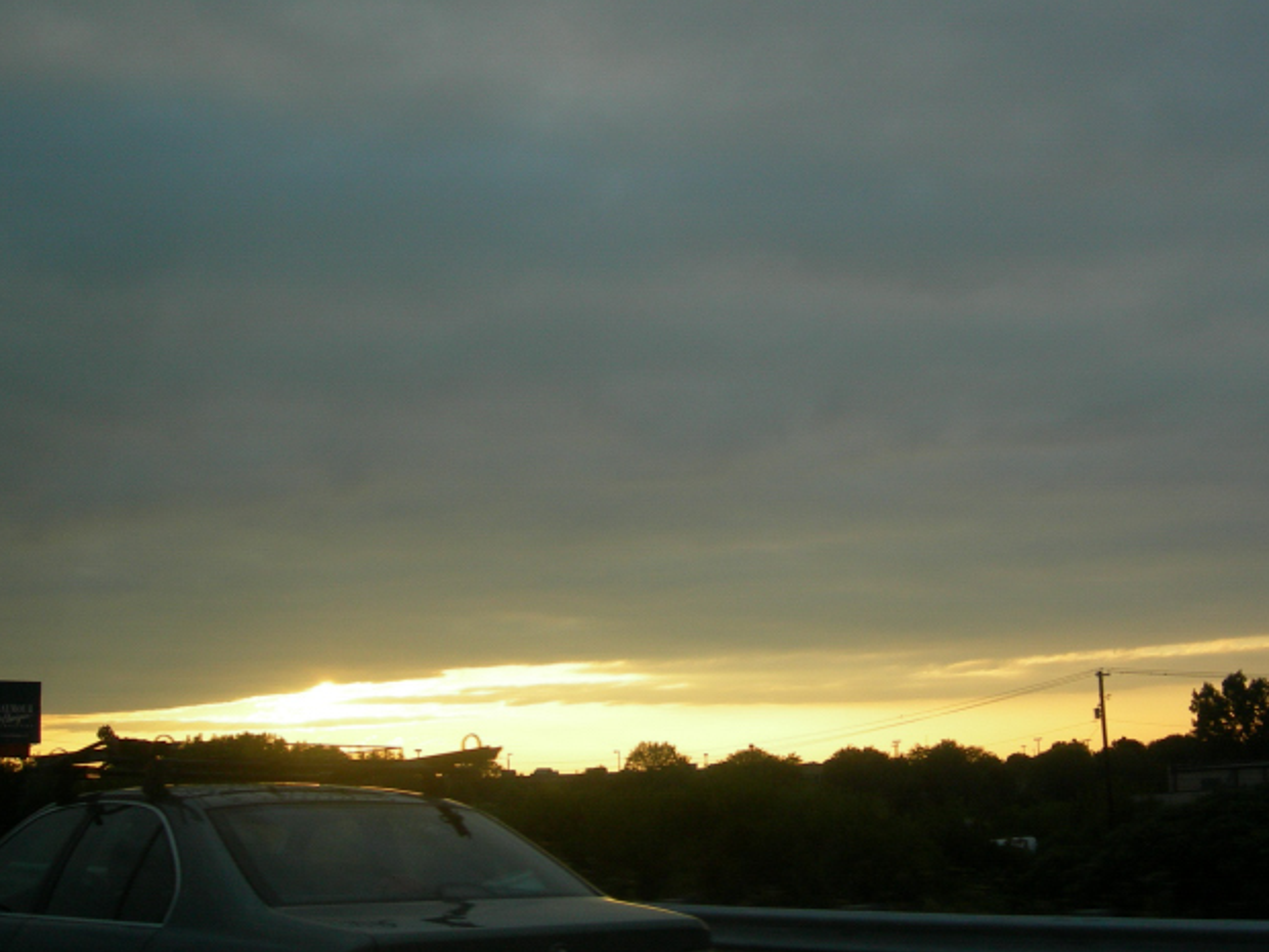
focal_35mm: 49
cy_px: 450
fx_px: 1796
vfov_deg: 29.7
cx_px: 684
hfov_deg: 38.9
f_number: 2.8
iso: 100
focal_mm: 7.8
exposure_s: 1/262
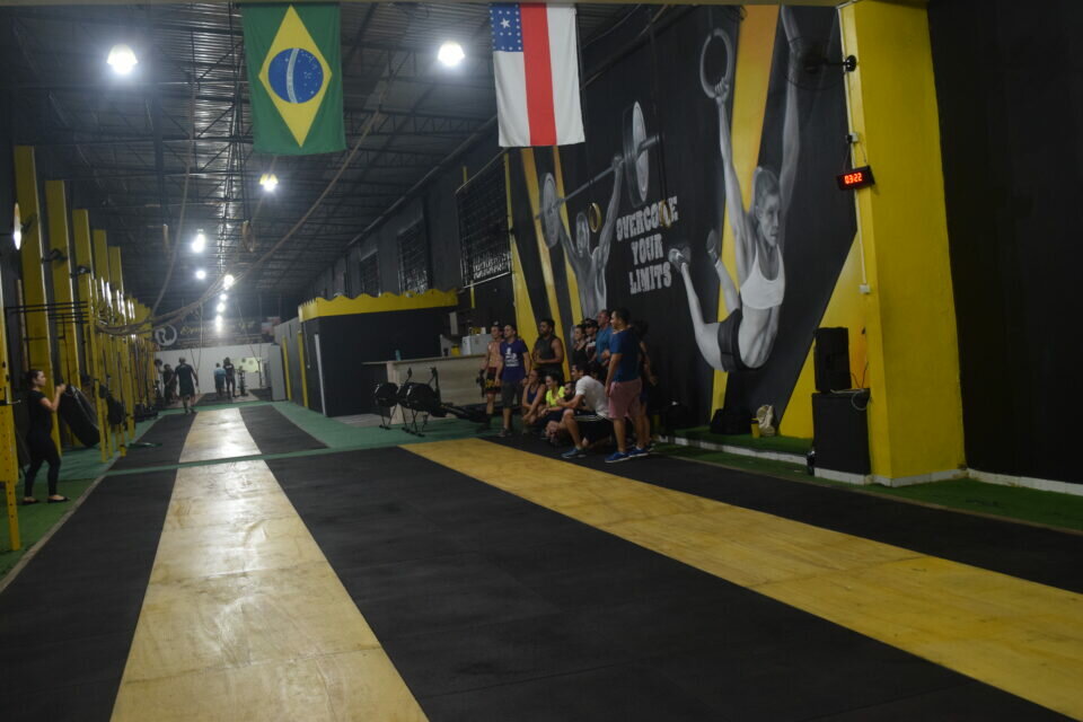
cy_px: 361
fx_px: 1083
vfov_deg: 36.9
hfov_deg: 53.1
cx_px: 542
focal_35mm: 36
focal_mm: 24
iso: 1250
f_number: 5.6
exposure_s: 1/30
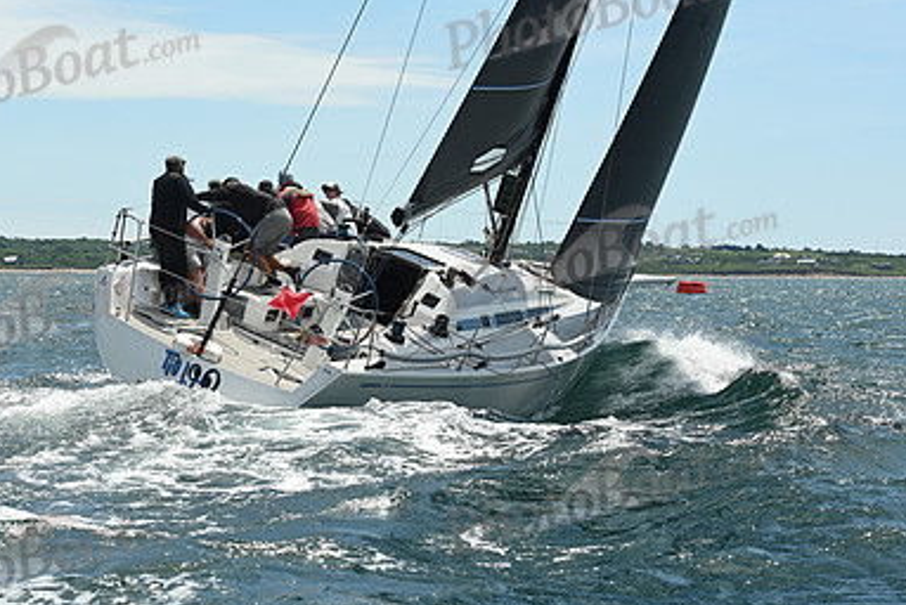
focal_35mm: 106
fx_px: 2670
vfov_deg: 12.9
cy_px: 164
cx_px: 324
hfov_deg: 19.2
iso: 320
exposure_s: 1/1000
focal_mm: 70
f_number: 9
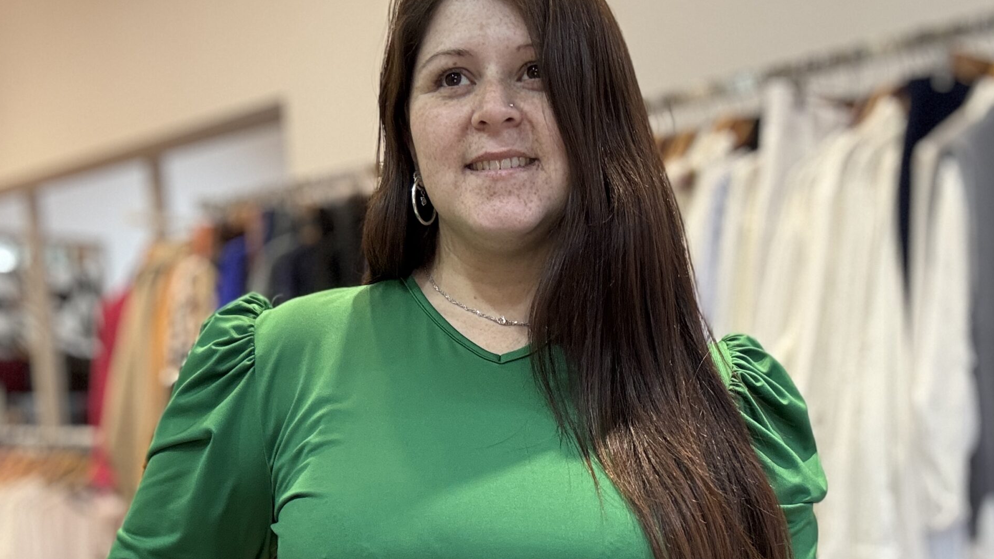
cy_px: 591
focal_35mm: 44
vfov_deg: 25.4
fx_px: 1160
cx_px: 499
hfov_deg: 46.4
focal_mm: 2.69
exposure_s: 1/50
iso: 160
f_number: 1.9
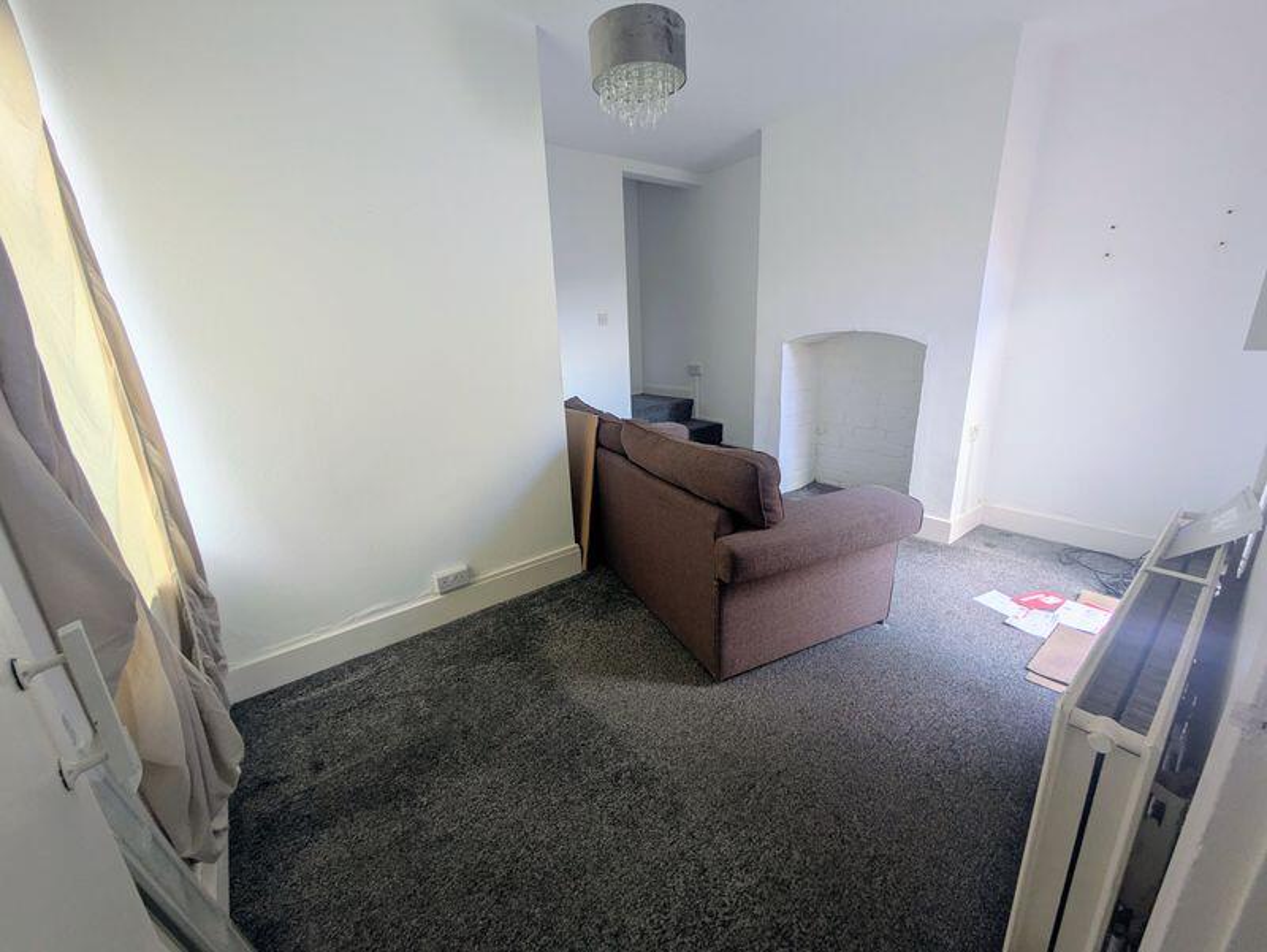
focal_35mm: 14
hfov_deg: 102.0
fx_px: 513
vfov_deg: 85.7
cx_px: 634
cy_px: 476
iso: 56
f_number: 2.2
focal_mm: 1.83
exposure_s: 1/50
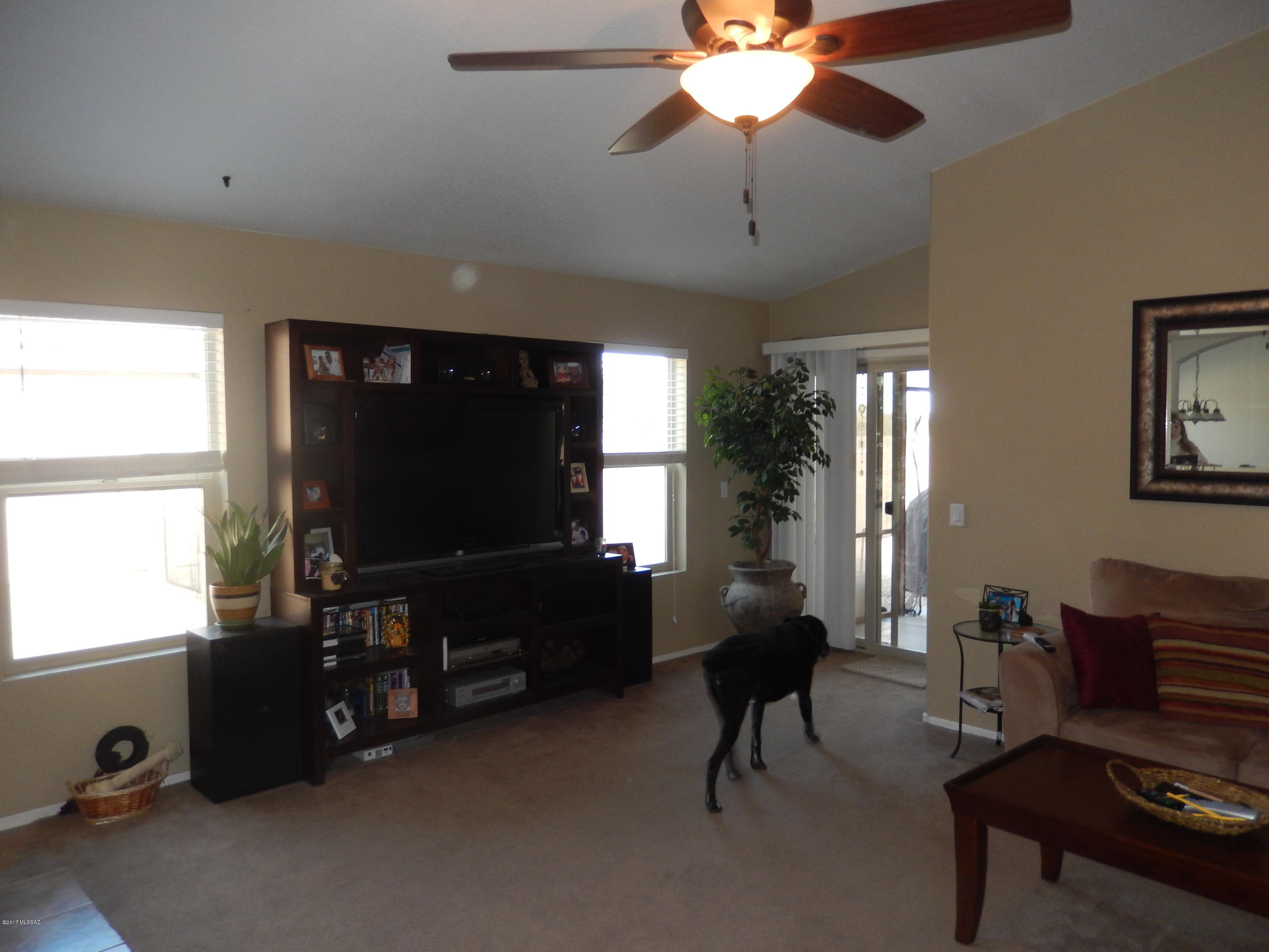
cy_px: 476
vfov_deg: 54.9
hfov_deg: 69.4
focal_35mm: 25
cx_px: 634
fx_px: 916
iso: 200
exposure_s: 1/30
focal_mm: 4.5
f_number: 3.4
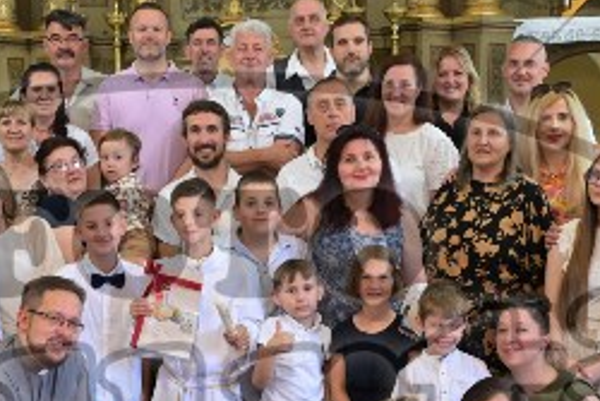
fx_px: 1322
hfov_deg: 25.5
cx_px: 216
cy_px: 376
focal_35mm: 79
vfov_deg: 16.9
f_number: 4.5
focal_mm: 30.5
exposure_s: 1/125
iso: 4000
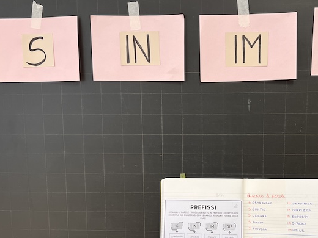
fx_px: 367
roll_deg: +0.2
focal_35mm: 40
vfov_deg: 35.7
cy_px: 151
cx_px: 208
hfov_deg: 46.2
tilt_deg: -6.4
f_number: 1.5
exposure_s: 1/100
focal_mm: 5.7
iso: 80
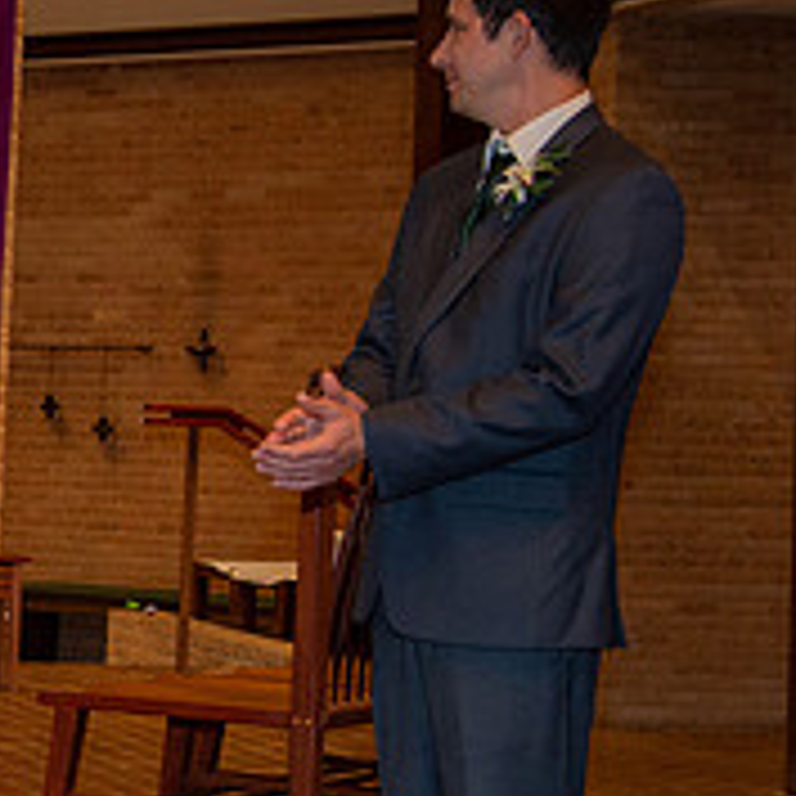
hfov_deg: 12.7
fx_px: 3278
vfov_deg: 13.8
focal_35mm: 126
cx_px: -618
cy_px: 613
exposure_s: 1/125
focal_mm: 40
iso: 1600
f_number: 5.6
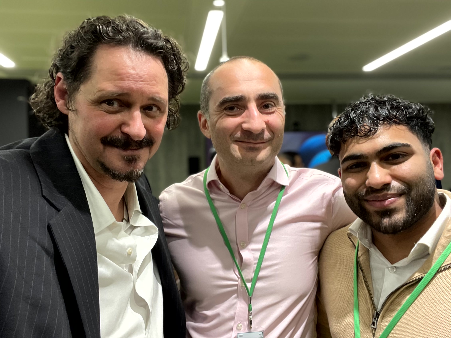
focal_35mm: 30
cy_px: 169
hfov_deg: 60.0
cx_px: 226
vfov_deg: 46.8
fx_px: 391
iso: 160
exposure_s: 1/50
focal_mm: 2.71
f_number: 2.2
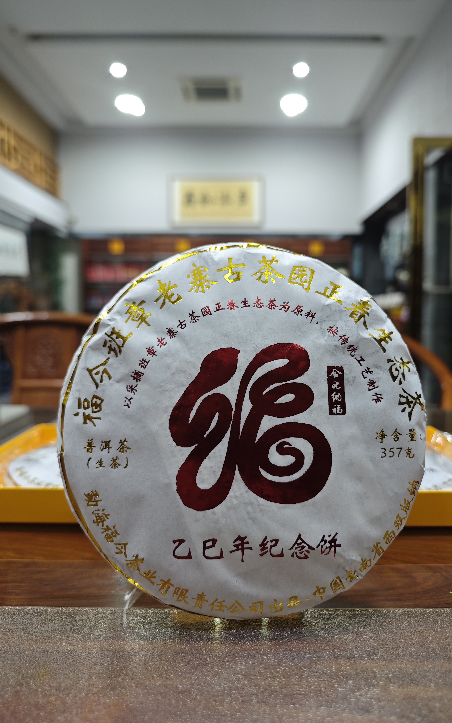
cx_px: 242
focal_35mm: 25
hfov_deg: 49.2
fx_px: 493
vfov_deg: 72.5
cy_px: 356
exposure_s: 1/110
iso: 320
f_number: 1.9
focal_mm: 8.7
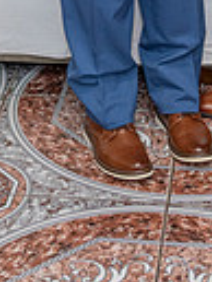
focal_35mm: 143
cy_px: -195
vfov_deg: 12.8
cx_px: 164
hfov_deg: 10.4
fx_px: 1166
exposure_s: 1/125
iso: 640
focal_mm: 28.5
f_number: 3.2
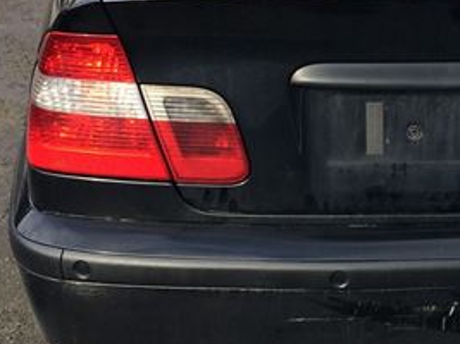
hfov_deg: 21.6
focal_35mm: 87
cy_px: 84
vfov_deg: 16.9
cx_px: 476
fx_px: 1156
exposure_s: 1/707
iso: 32
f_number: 2.2
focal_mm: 4.15
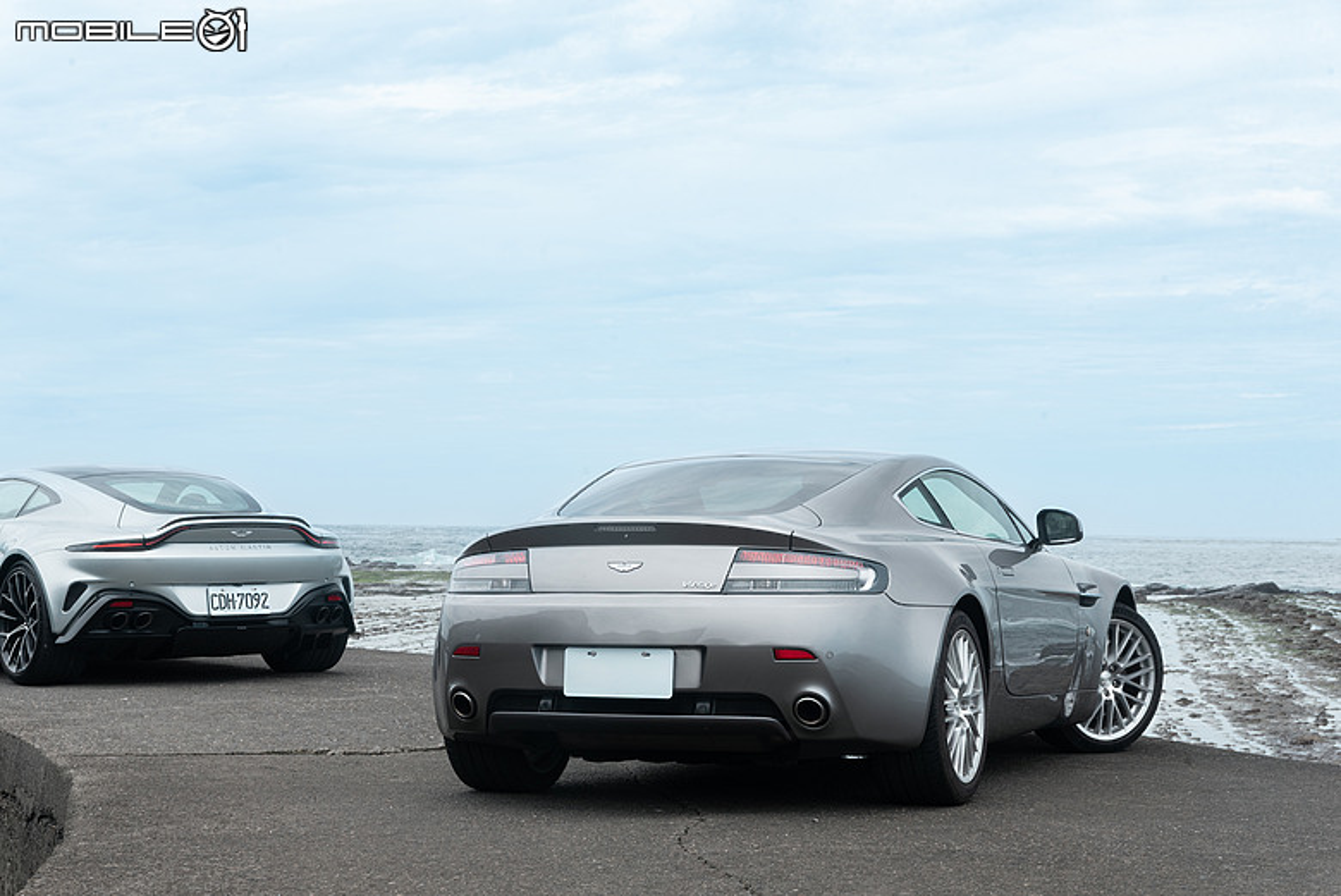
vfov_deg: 20.0
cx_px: 670
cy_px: 448
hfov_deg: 29.6
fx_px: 2534
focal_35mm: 68
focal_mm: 68
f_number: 5.6
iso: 400
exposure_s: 1/125
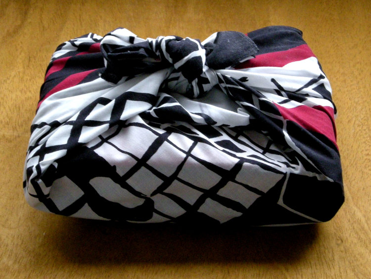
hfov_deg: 19.2
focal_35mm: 102
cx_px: 186
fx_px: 1094
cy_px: 140
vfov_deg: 14.5
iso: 400
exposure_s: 1/32.8
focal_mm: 17
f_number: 5.6
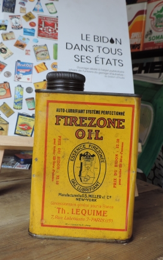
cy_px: 128
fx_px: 248
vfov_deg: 55.3
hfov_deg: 36.3
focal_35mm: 35
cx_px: 77
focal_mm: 4.3
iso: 90
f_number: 3
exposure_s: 1/30
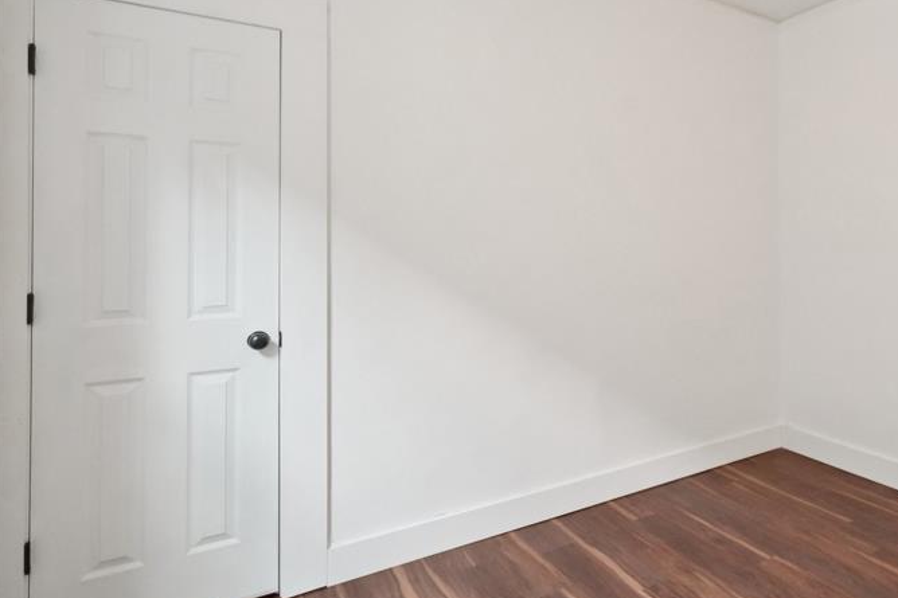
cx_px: 682
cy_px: 238
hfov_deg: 70.6
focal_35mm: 23
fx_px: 574
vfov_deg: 54.7
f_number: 8
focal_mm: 10
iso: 2500
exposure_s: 1/30
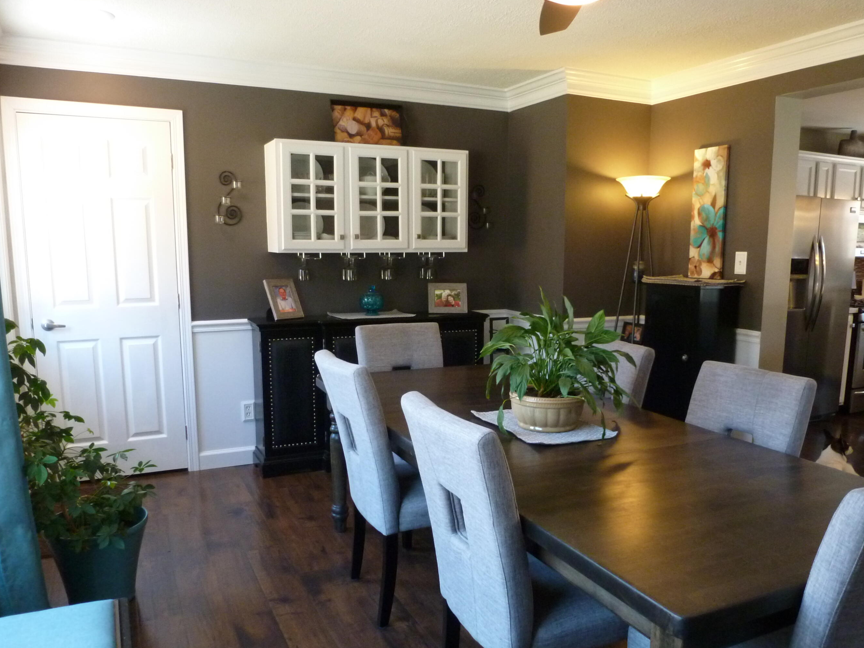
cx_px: 451
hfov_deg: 65.3
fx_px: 674
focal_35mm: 27
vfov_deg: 51.3
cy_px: 355
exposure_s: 1/40
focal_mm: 4.3
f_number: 3.3
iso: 400
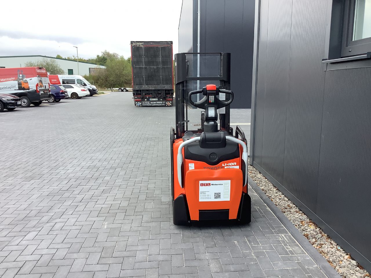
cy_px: 139
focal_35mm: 31
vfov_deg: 45.4
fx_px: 332
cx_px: 186
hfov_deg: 58.4
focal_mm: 3.3
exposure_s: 1/60
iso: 50
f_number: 2.4
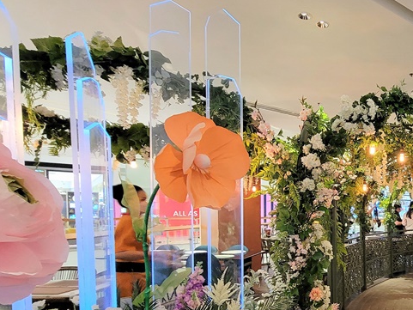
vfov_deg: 49.7
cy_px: 224
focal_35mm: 27
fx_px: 322
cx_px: 397
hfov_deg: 53.8
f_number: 2.2
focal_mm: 2.2
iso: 320
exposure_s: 1/50
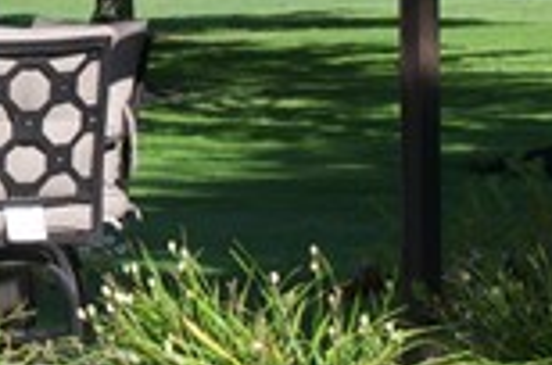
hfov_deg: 6.6
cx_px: -337
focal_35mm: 308
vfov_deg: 4.4
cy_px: -93
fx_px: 4706
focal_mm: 29
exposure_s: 1/320
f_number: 9
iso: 200
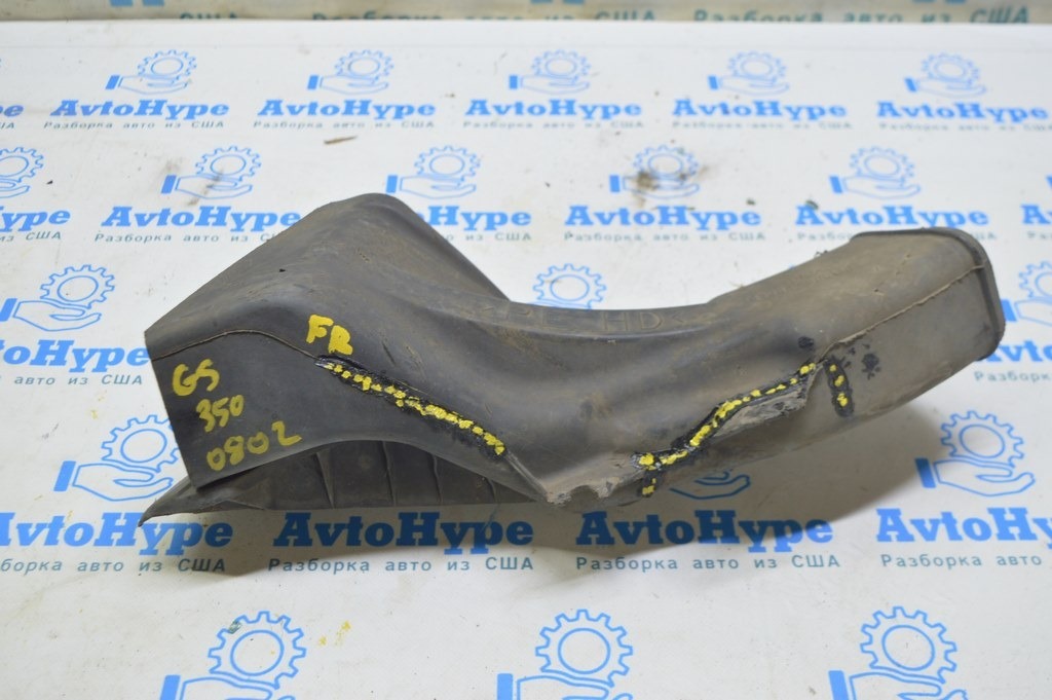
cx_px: 526
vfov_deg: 33.0
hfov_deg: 48.0
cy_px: 350
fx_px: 1183
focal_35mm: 40
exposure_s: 1/20
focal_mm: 27
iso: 400
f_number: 5.6
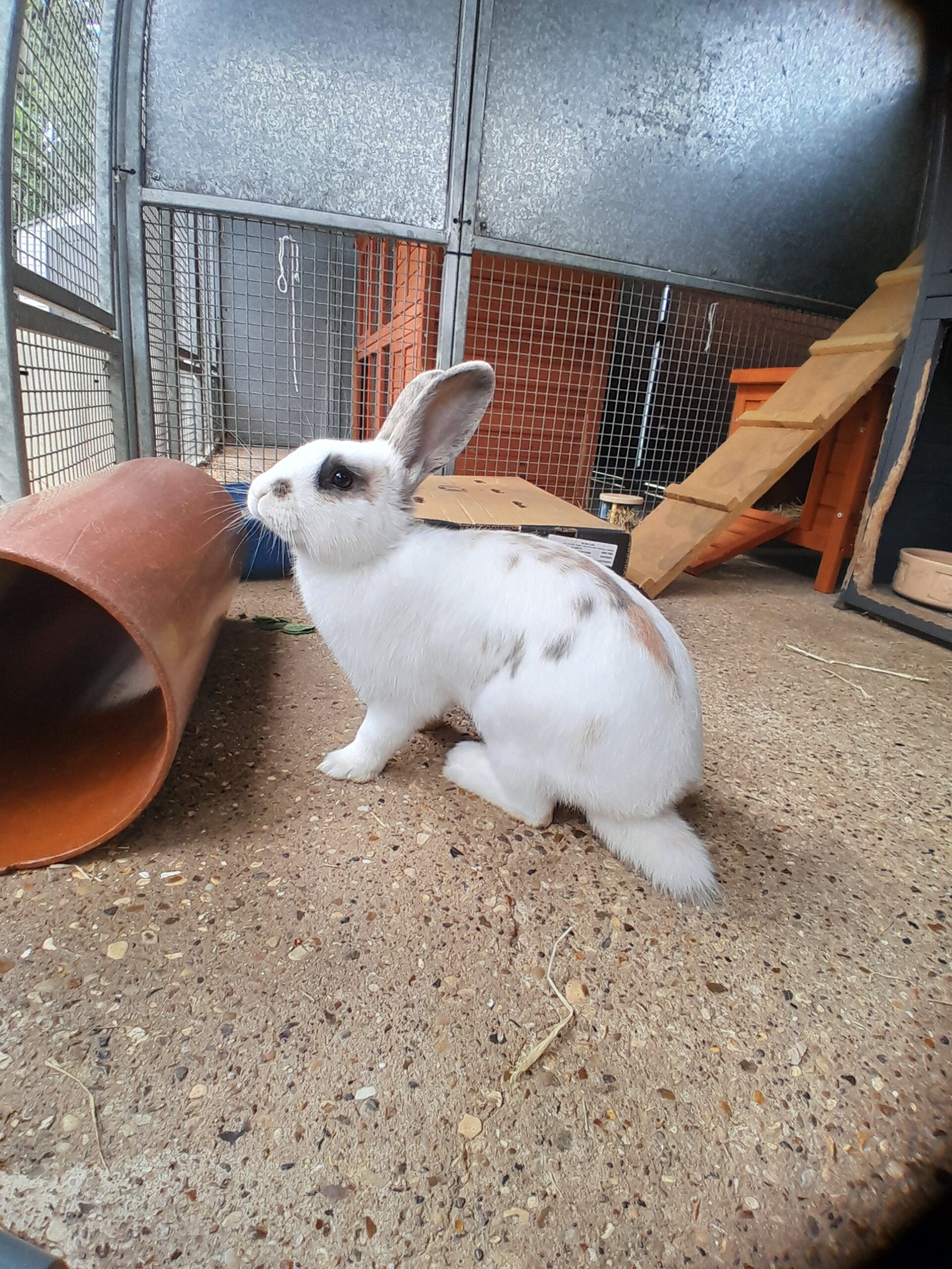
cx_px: 476
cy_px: 634
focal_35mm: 17
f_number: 2.2
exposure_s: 1/100
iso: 50
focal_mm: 1.46
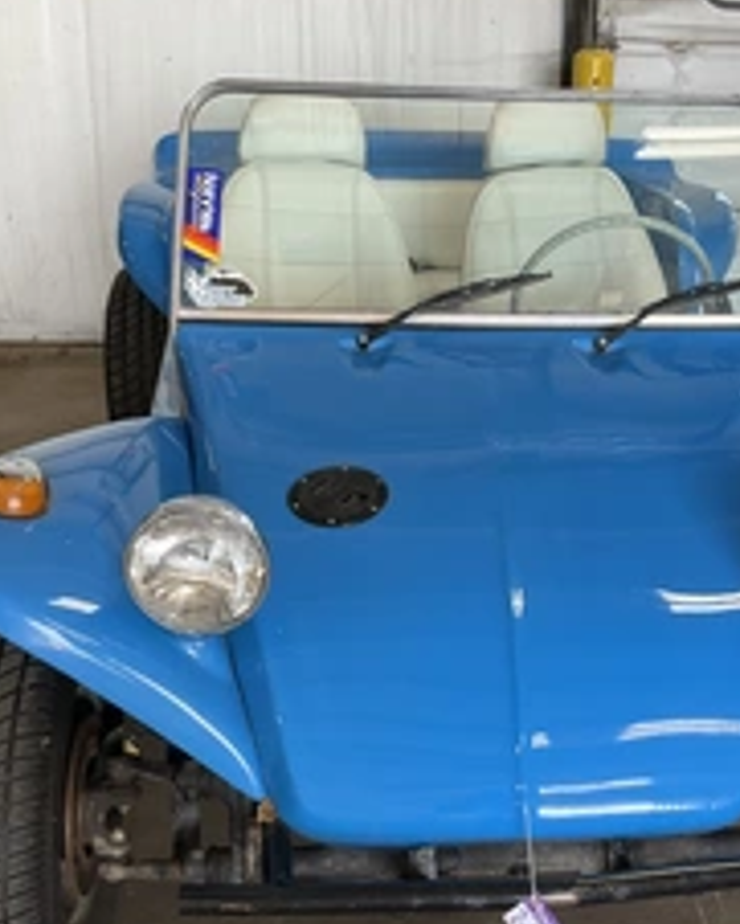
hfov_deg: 30.0
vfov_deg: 37.1
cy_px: 585
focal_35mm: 50
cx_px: 515
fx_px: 1368
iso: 50
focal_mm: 3
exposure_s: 1/60
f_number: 1.8
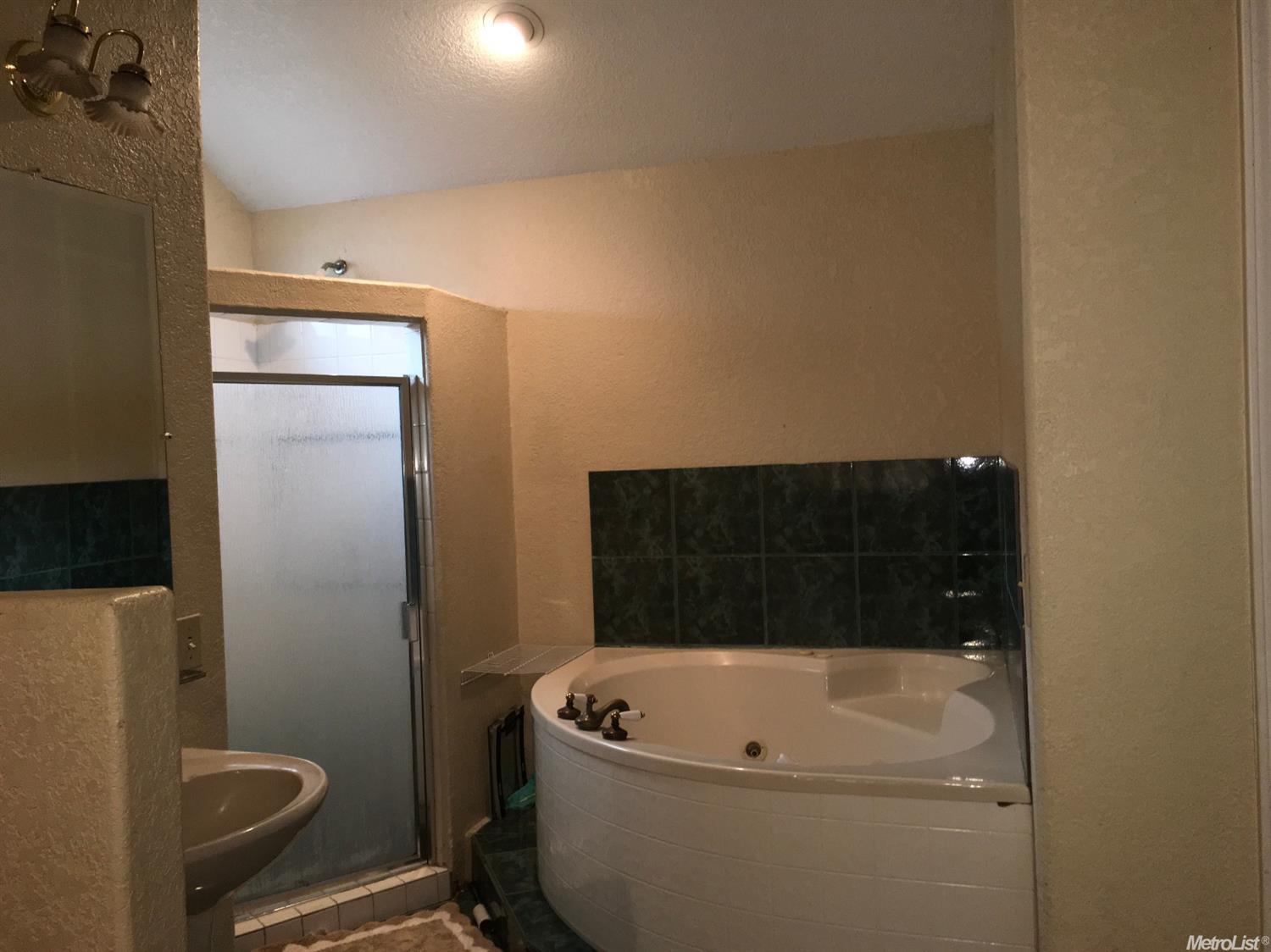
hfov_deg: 61.7
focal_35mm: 29
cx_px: 636
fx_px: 1064
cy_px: 476
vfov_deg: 48.2
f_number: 2.2
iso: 64
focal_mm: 4.15
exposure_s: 1/30
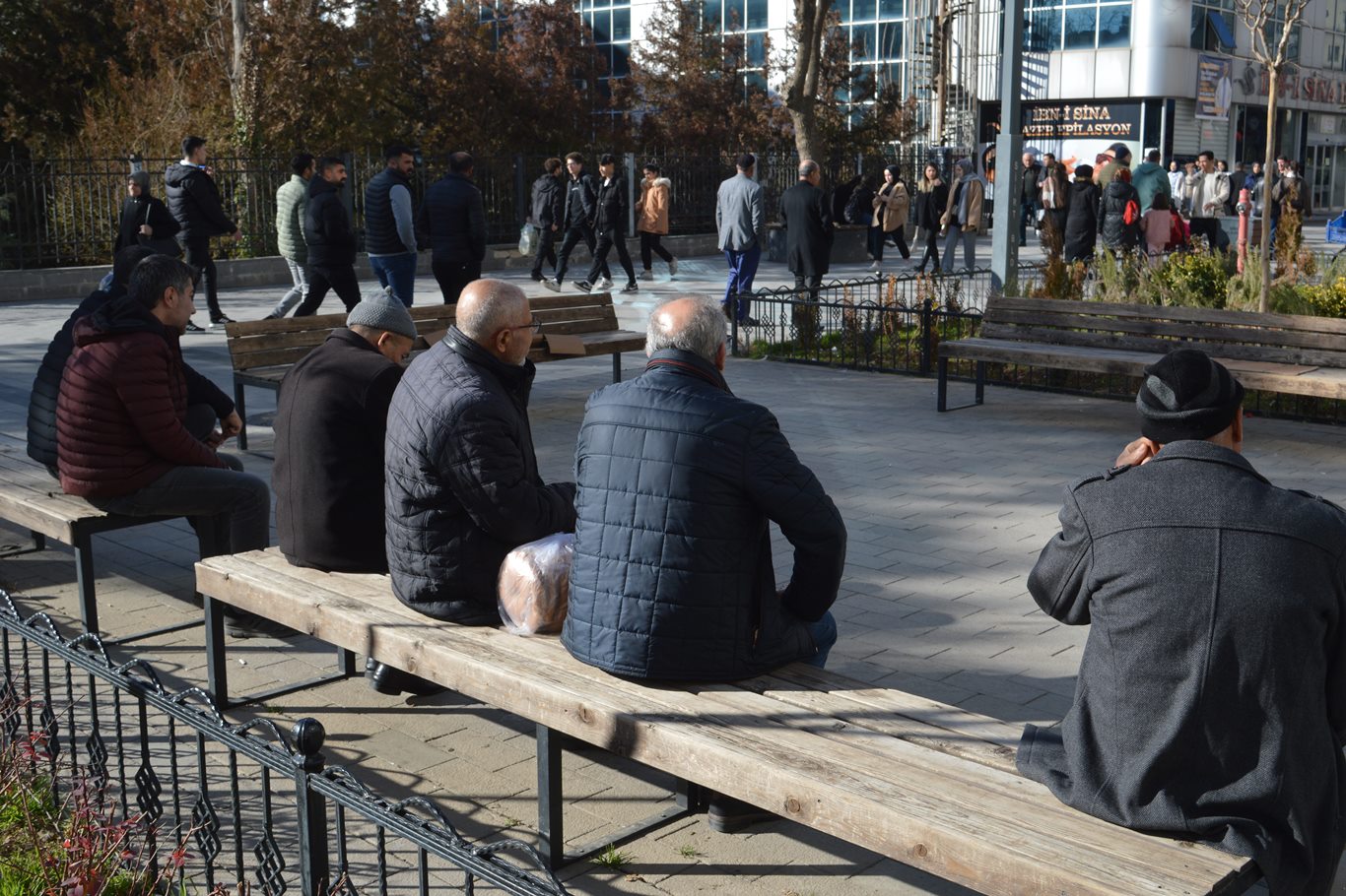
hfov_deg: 49.6
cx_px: 673
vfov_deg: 34.2
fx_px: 1458
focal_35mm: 39
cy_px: 448
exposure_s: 1/250
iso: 100
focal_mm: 26
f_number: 8
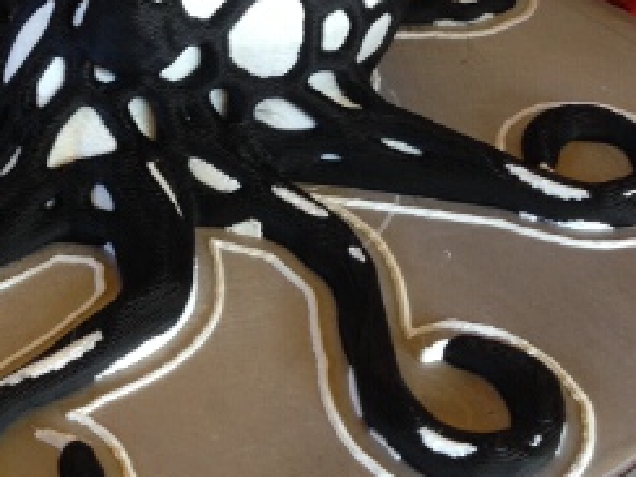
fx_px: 1323
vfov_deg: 20.3
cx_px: 116
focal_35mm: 72
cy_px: 141
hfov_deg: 26.5
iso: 125
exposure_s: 1/20
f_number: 2.4
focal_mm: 4.12
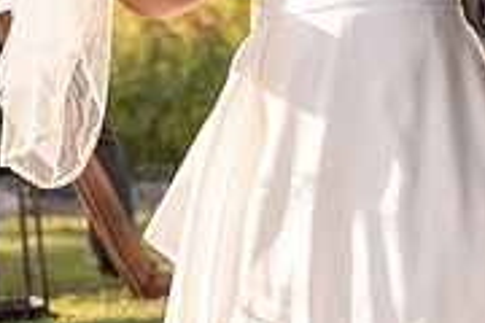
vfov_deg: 4.1
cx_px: 590
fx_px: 4540
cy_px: -69
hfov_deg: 6.1
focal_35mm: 337
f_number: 4
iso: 100
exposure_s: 1/500
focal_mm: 102
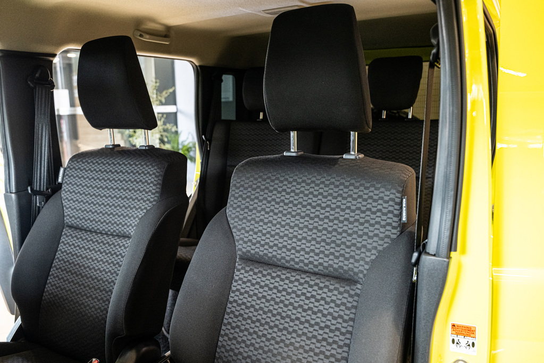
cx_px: 272
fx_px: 423
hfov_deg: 65.5
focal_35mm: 28
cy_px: 182
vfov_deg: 46.4
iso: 1600
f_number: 4
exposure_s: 1/125
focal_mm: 28
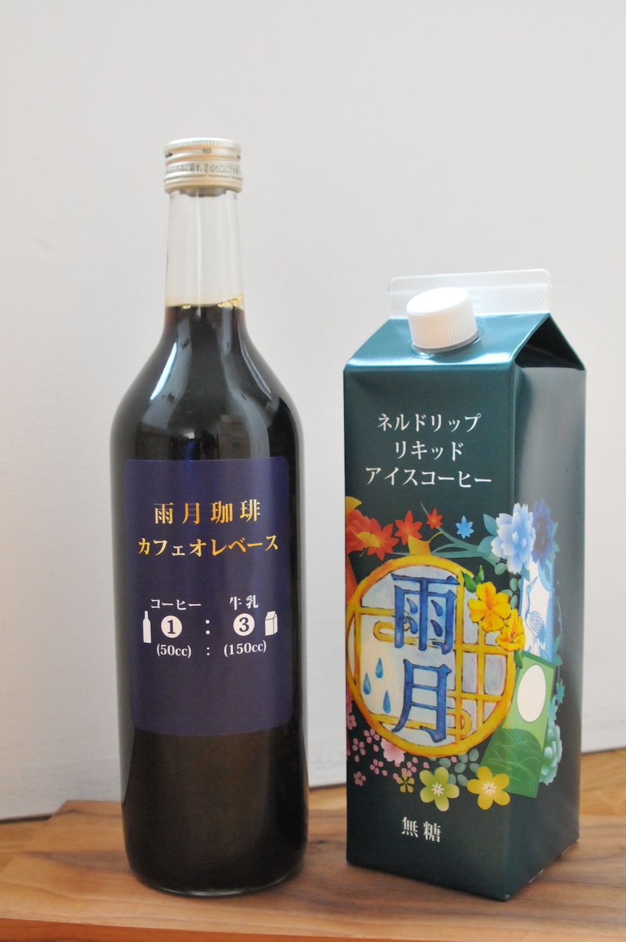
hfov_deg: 31.8
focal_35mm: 42
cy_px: 471
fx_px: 1098
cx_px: 313
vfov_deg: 46.5
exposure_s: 1/125
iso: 3200
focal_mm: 28
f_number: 5.6
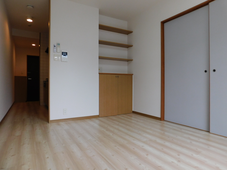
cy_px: 85
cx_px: 114
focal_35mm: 23
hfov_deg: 73.9
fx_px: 151
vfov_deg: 58.9
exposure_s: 1/40
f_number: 3
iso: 125
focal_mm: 4
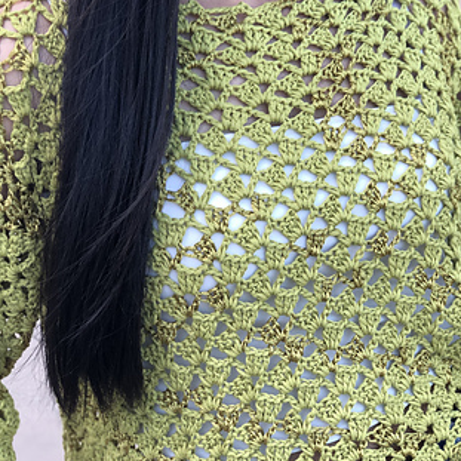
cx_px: 262
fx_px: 1220
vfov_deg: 21.3
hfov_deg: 21.4
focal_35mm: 81
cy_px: 166
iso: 25
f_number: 2.8
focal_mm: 6.6
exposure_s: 1/60
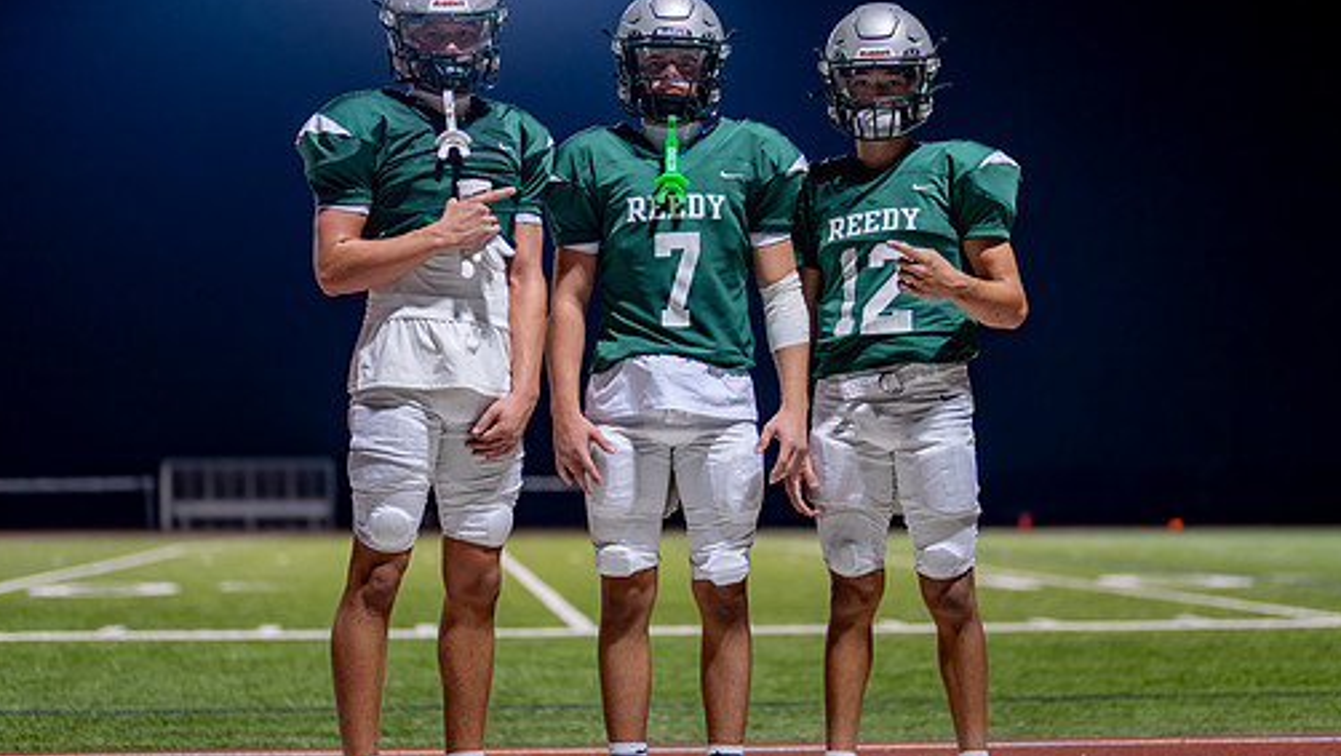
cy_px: 355
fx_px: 2668
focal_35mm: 75
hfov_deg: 28.2
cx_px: 729
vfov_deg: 16.1
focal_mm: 50
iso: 400
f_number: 1.2
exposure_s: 1/400
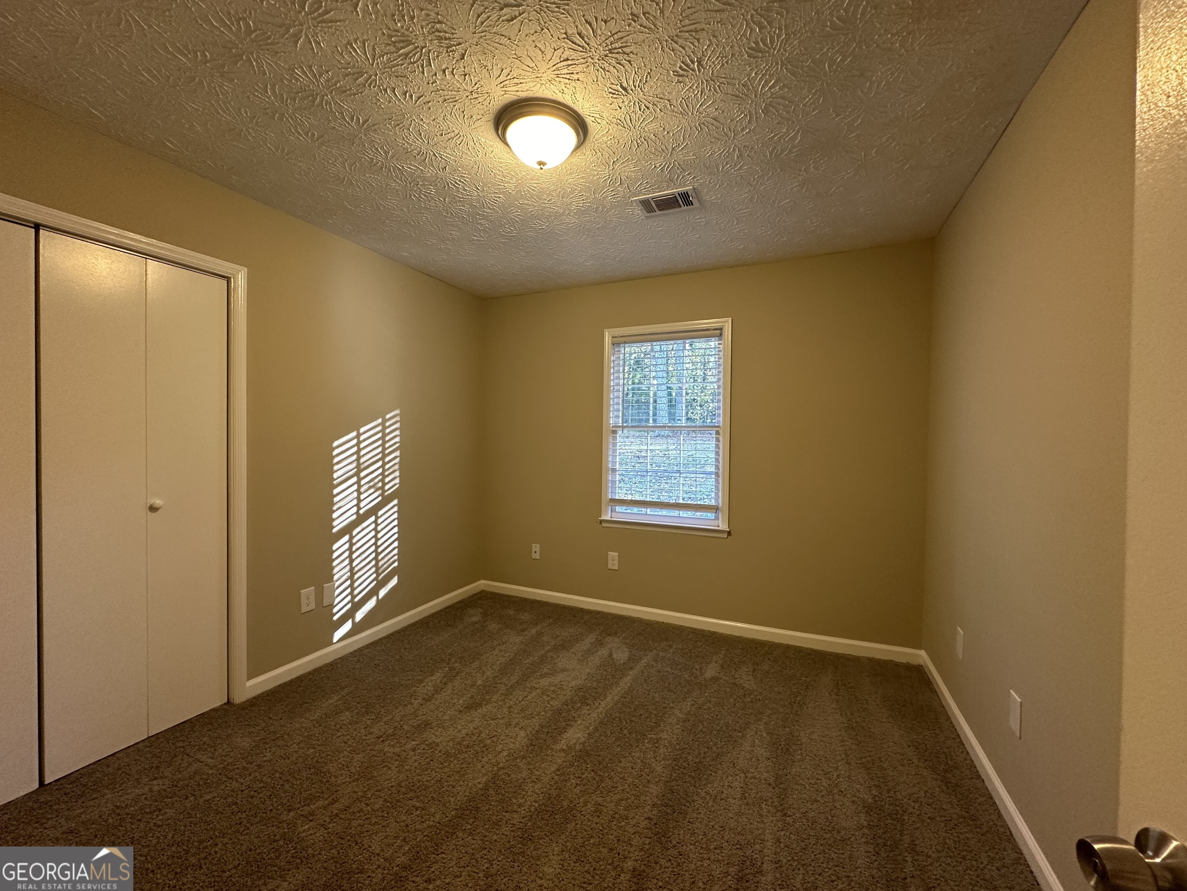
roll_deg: -0.7
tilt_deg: -2.0
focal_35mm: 14
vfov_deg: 85.7
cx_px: 594
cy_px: 446
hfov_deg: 102.1
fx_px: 480
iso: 250
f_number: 2.2
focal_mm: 2.22
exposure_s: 1/60
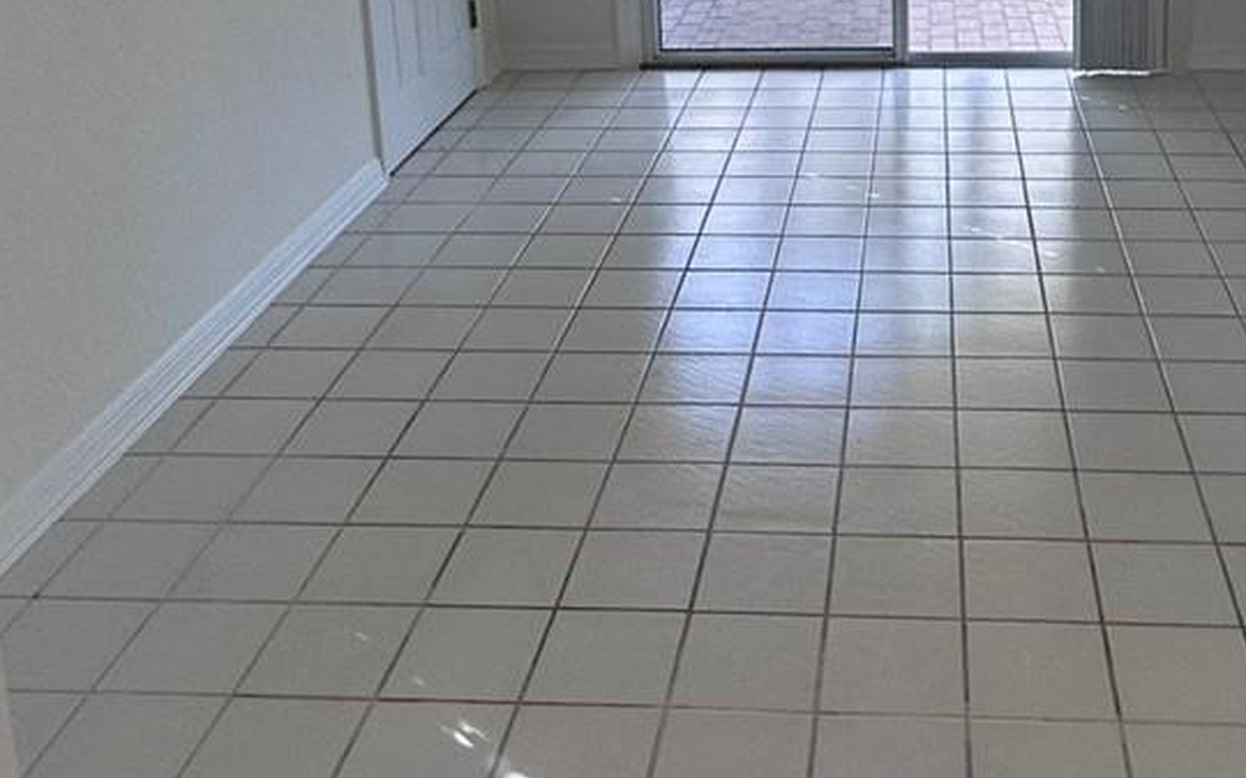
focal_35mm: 44
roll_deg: +0.8
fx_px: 1494
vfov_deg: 27.4
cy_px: -14
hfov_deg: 44.5
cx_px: 842
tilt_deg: -11.6
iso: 125
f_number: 2.2
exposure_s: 1/120
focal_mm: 2.22
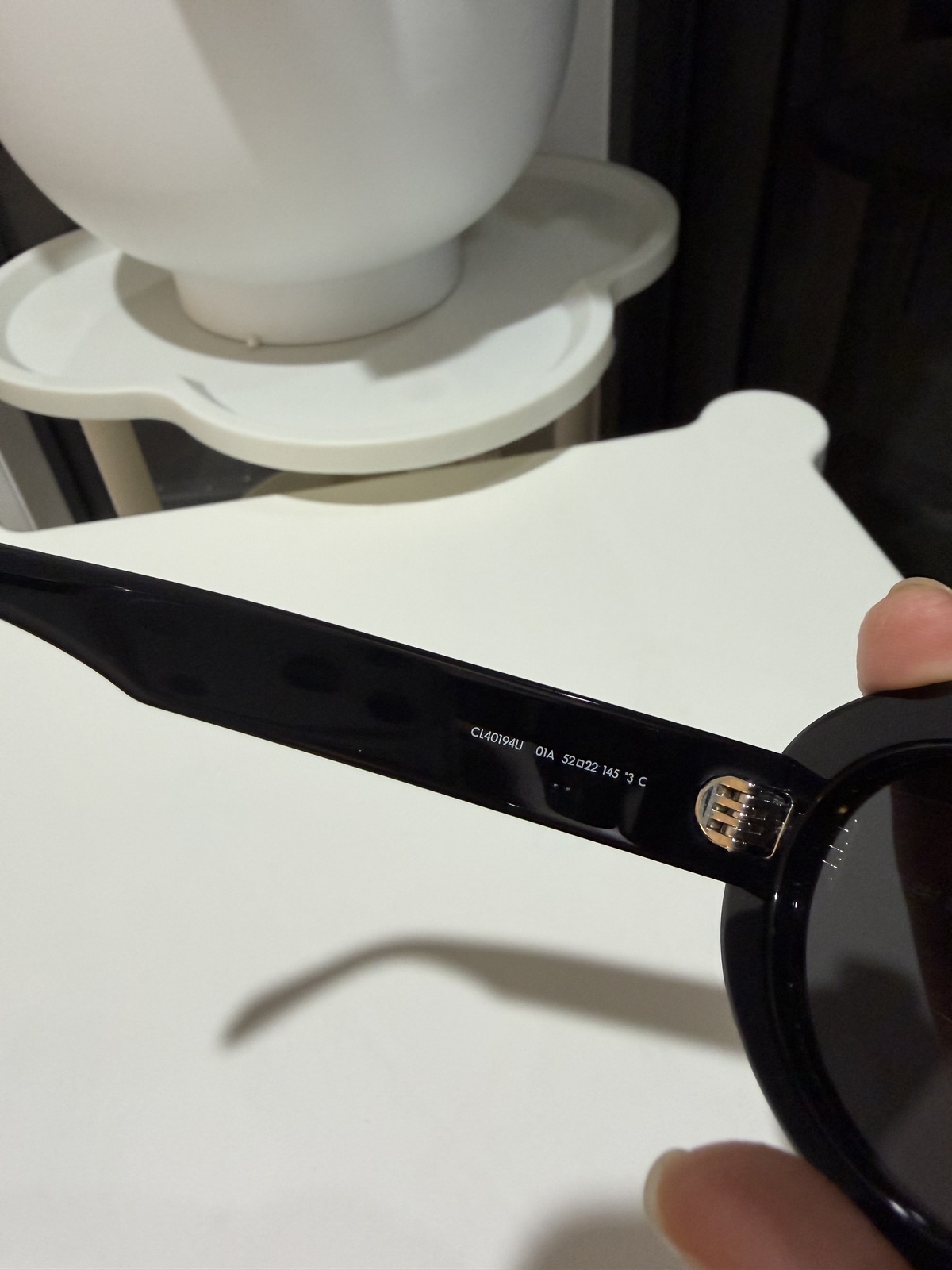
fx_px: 880
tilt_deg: -40.4
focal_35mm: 24
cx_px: 476
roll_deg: +4.2
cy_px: 635
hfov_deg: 56.8
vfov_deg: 71.6
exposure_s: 1/50
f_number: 2.2
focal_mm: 2.22
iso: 250
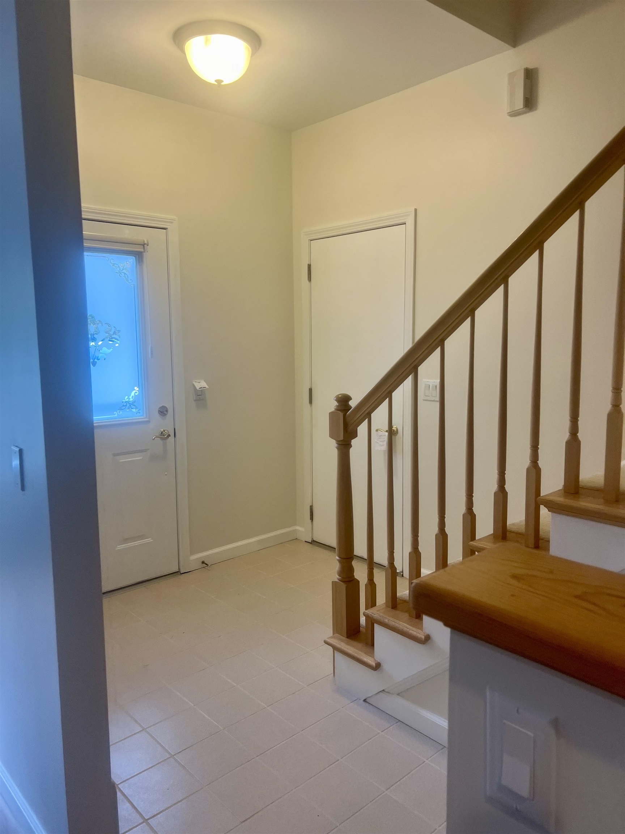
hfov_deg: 53.1
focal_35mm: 26
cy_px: 417
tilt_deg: -7.0
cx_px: 312
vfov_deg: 67.3
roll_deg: +0.9
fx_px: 626
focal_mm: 5.7
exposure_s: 1/120
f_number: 1.5
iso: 100
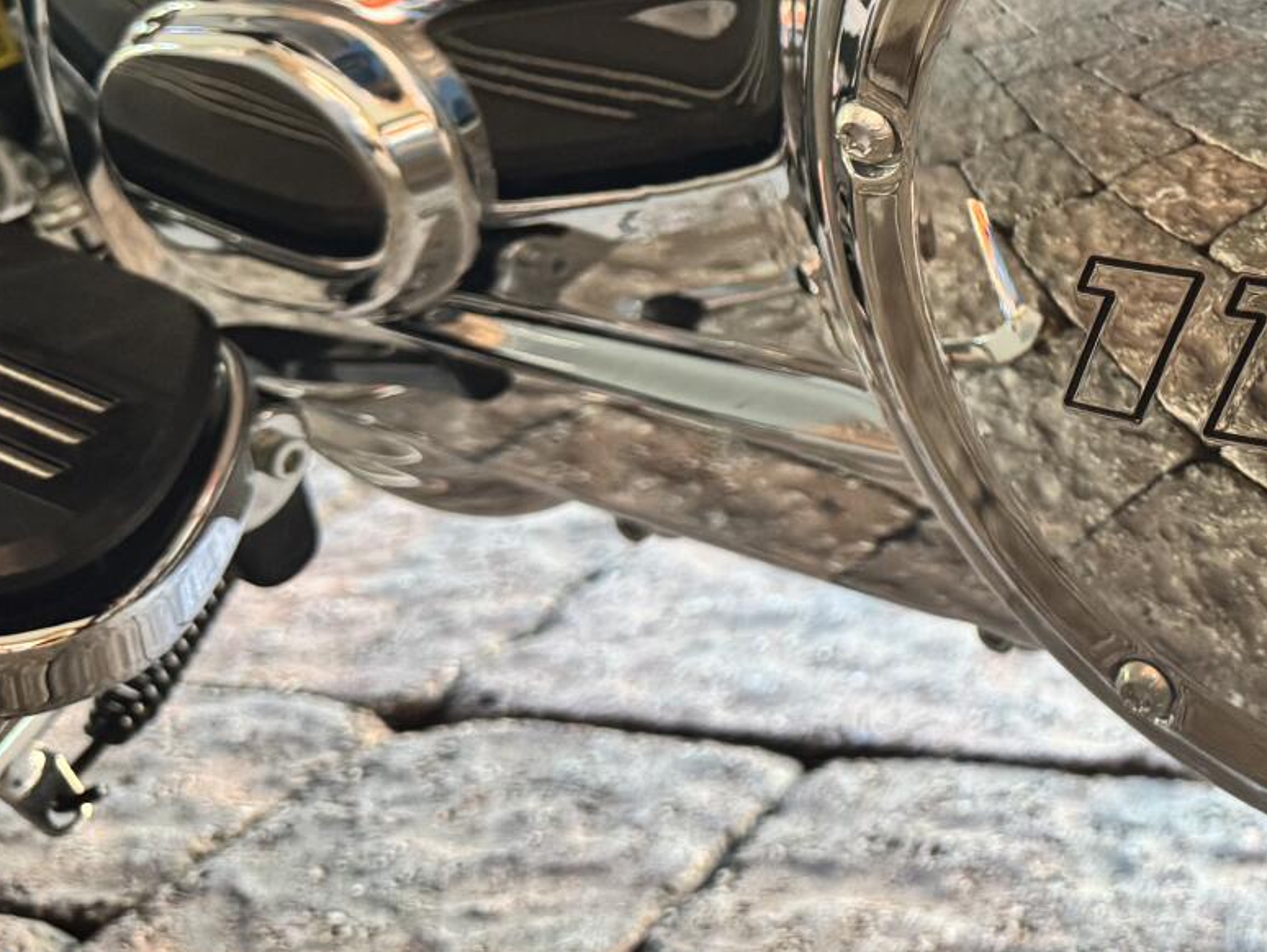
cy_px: 74
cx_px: 1378
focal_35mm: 62
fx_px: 2270
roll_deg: +0.5
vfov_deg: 23.0
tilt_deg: -10.6
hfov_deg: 28.5
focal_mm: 6.76
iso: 200
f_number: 1.78
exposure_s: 1/121
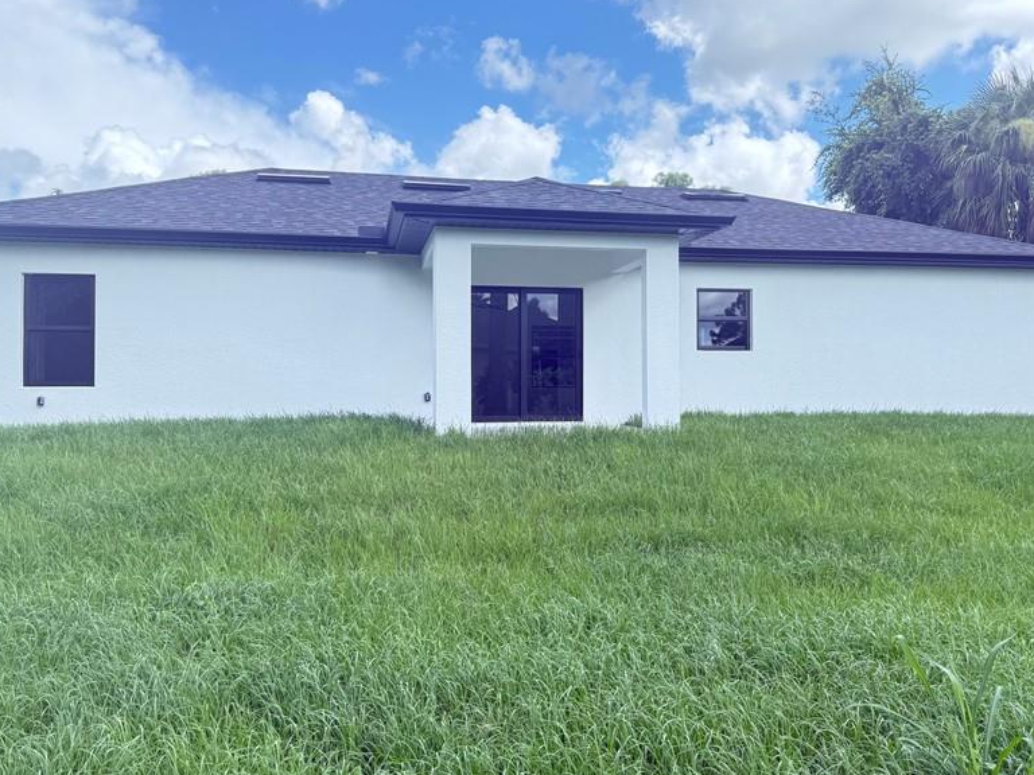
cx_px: 543
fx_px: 956
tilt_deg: -0.4
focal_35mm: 32
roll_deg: +2.7
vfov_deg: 44.2
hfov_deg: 56.8
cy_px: 381
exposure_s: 1/1106
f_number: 1.78
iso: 100
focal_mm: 6.76
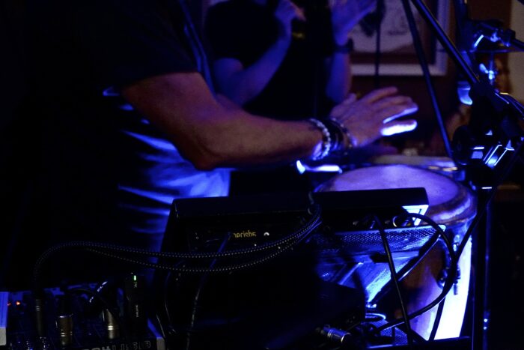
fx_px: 917
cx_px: 262
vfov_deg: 21.6
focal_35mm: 63
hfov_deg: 31.9
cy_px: 175
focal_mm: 42
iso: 5000
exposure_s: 1/80
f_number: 5.6
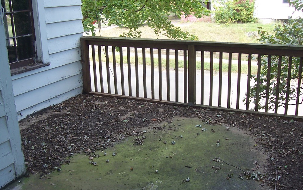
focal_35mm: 40
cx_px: 152
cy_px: 100
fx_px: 330
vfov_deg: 32.0
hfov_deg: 49.3
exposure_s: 1/125
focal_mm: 5.6
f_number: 2.8
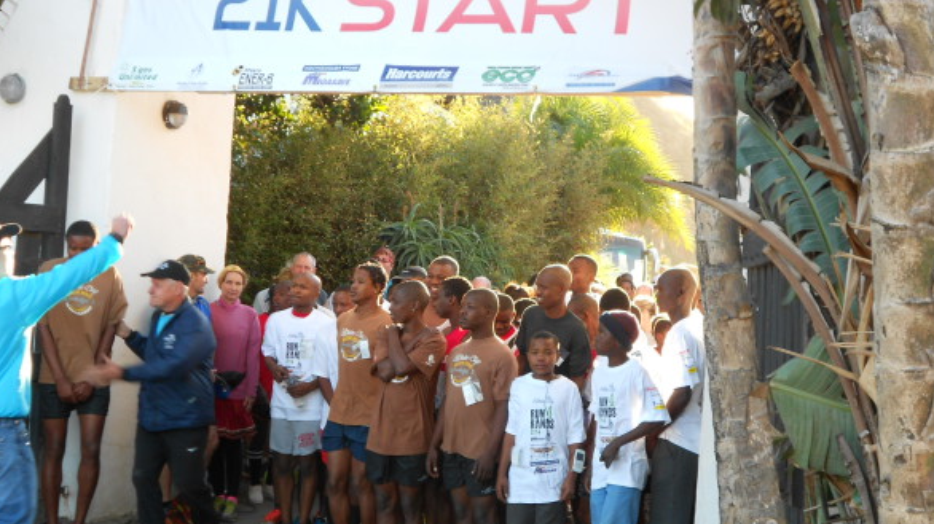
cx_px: 462
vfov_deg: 24.9
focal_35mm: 48
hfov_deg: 42.9
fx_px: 1188
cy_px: 307
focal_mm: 7.7
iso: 80
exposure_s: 1/50
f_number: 4.2
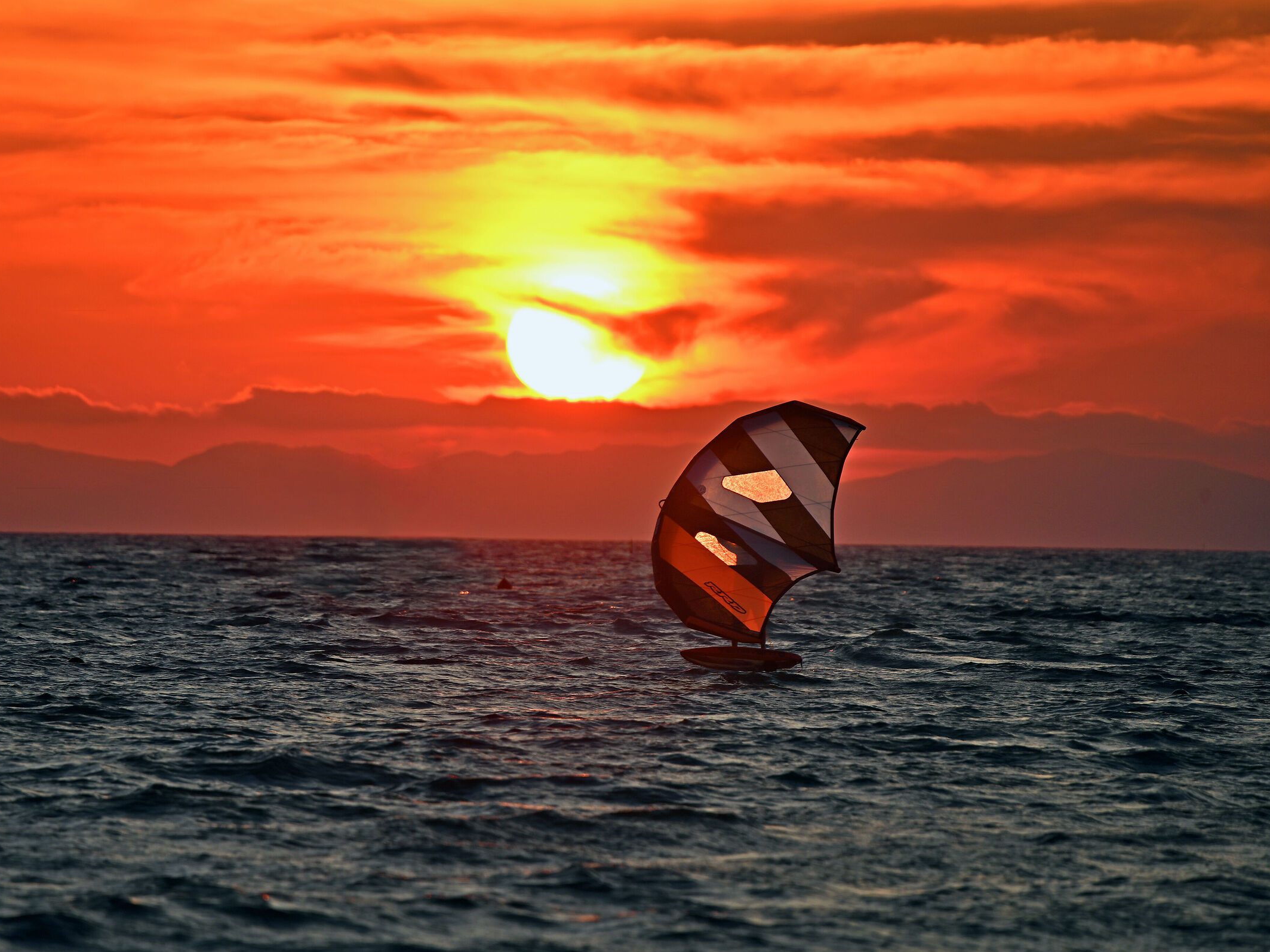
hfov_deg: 4.6
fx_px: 15922
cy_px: 476
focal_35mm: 434
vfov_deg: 3.4
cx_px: 556
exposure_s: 1/400
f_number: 6.3
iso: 110
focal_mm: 400
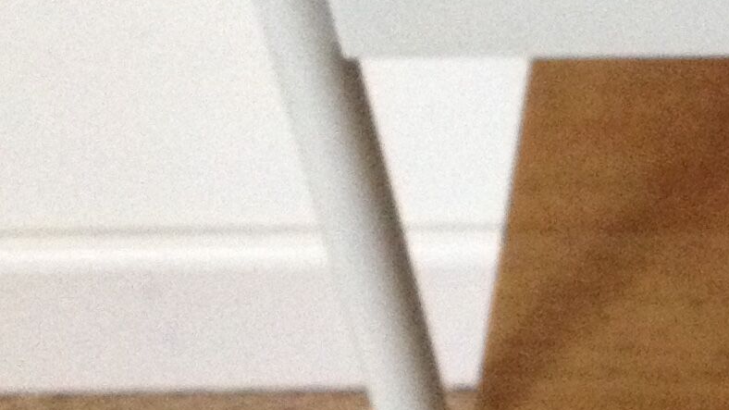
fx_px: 3054
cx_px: 999
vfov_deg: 7.7
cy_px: 111
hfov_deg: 13.1
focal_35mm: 158
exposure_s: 1/20
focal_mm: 4.28
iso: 320
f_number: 2.4
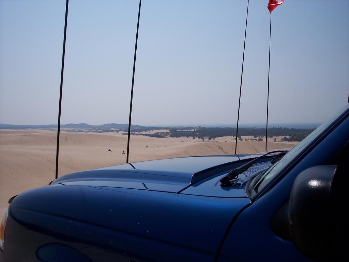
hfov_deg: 47.9
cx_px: 174
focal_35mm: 39
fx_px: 393
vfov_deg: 36.8
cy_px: 131
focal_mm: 8
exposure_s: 1/1500
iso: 100
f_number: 5.6
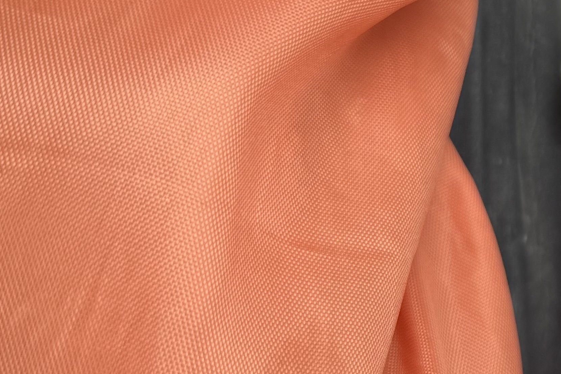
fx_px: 1340
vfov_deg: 15.9
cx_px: 906
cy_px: 221
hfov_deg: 19.6
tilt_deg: -88.8
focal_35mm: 86
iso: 64
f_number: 1.78
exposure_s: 1/121
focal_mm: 6.76
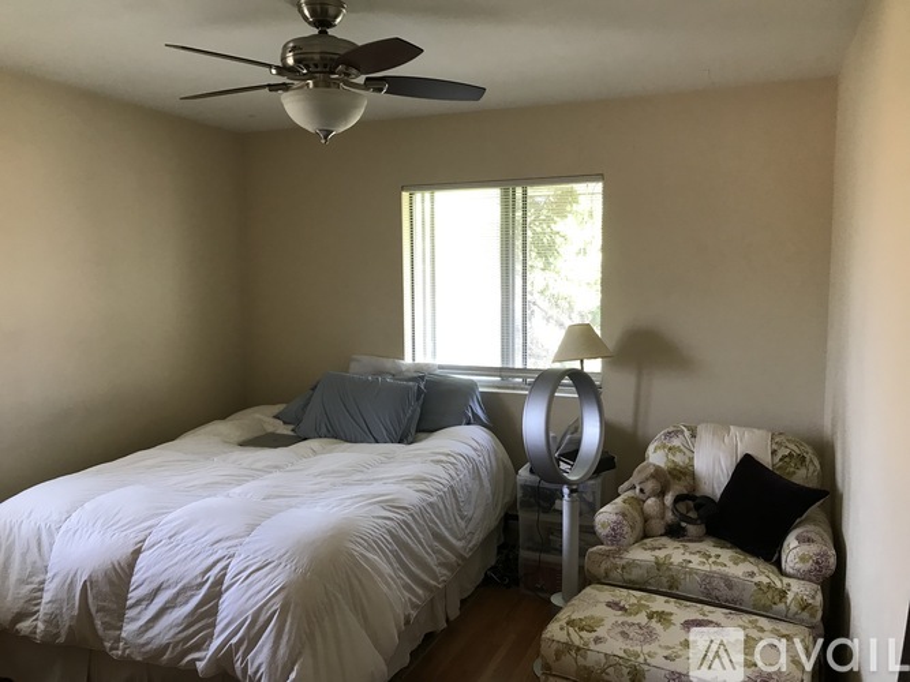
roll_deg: +0.1
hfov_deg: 63.5
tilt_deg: -3.9
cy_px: 341
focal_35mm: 28
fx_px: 736
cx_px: 455
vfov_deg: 49.7
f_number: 1.8
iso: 32
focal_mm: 3.99
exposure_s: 1/24
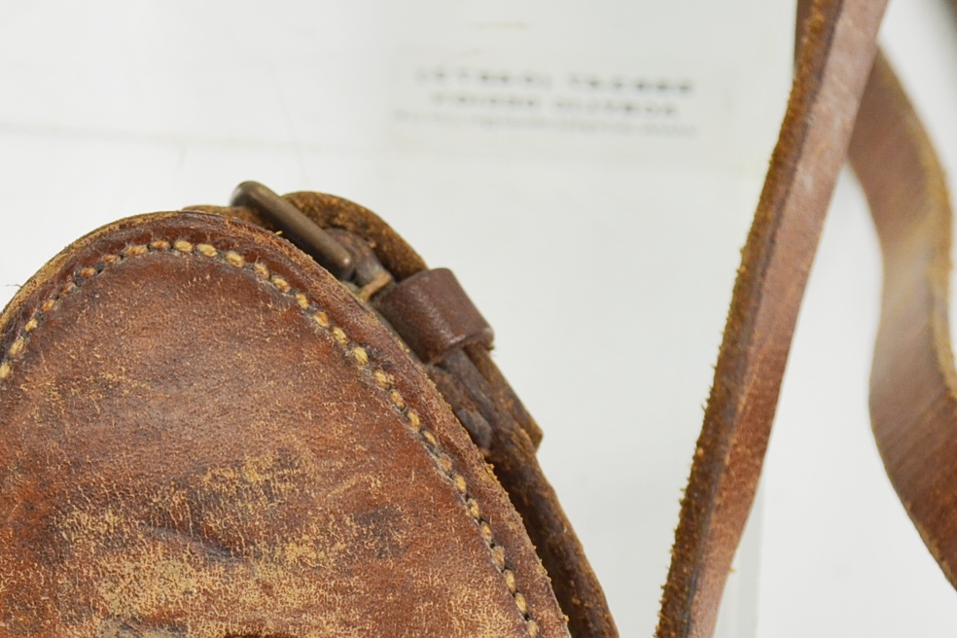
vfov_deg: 7.0
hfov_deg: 10.5
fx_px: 5183
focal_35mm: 195
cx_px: 257
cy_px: 753
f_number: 5.6
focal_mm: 52
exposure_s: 1/125
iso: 320
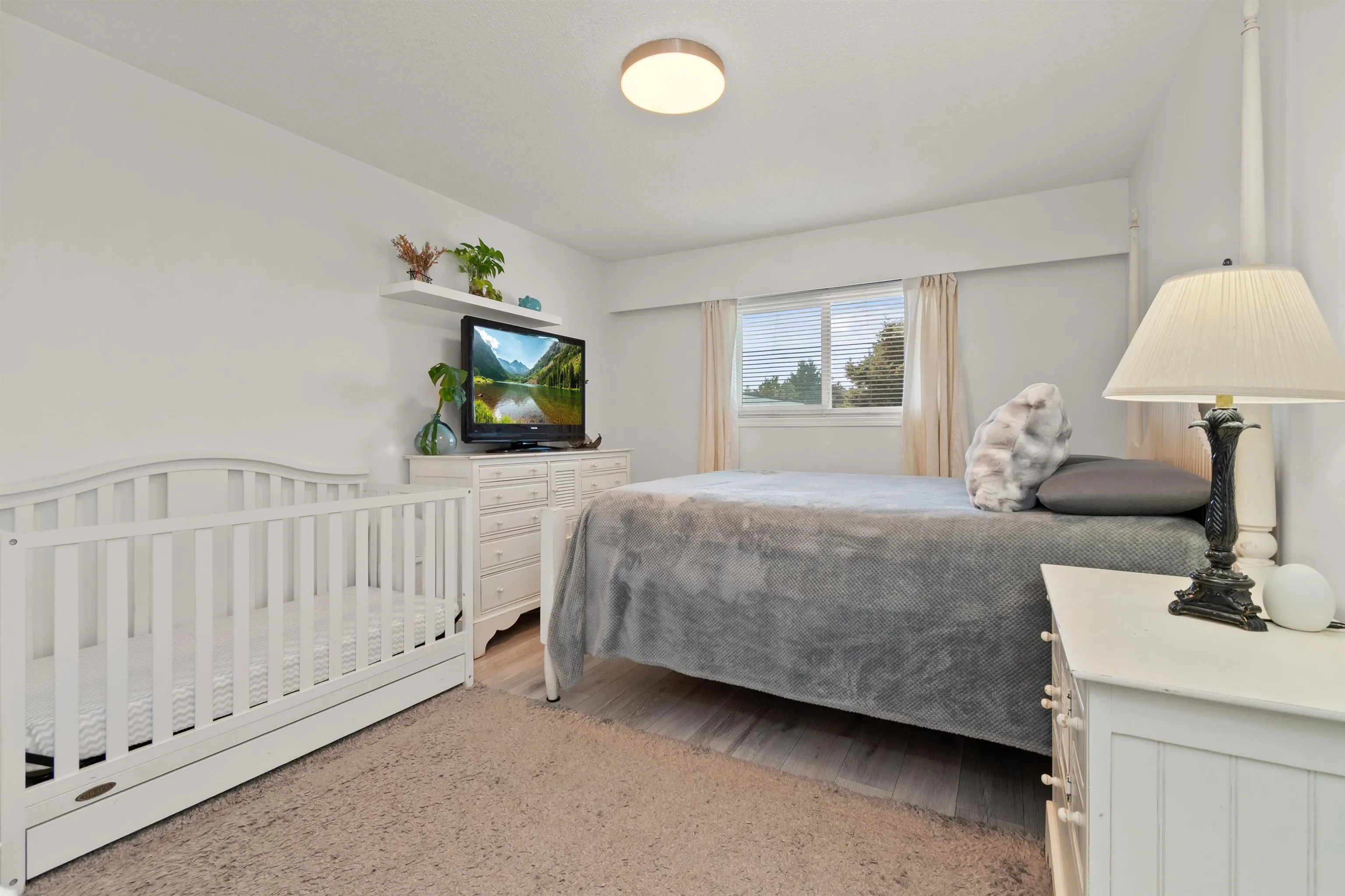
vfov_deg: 77.3
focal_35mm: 15
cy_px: 448
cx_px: 672
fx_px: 560
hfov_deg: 100.4
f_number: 6.3
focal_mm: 10
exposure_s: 1/25
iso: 250
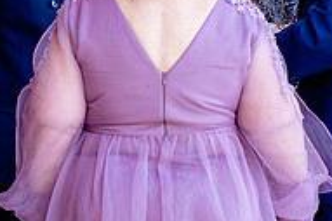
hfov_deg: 8.4
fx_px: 2257
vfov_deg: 5.6
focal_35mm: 245
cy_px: -47
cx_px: 67
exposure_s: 1/125
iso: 320
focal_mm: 70
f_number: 4
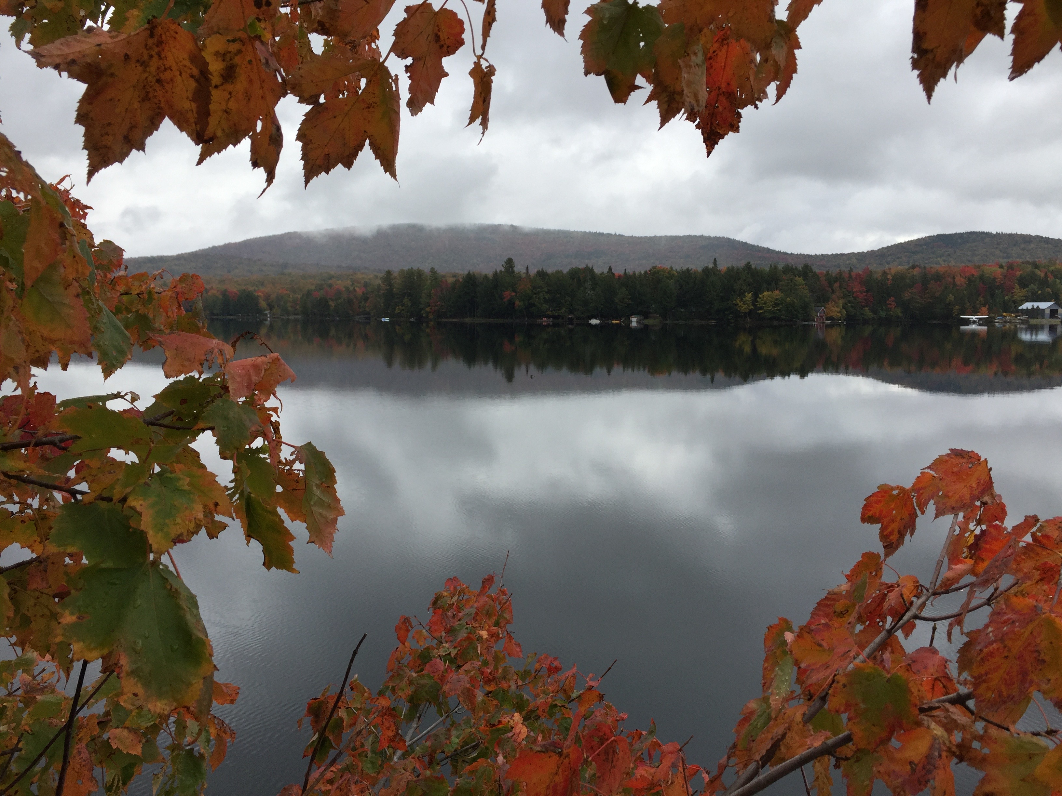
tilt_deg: -5.6
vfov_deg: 48.2
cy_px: 398
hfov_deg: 61.7
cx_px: 531
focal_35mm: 29
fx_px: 890
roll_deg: +0.2
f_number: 2.2
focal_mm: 4.15
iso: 32
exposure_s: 1/1276
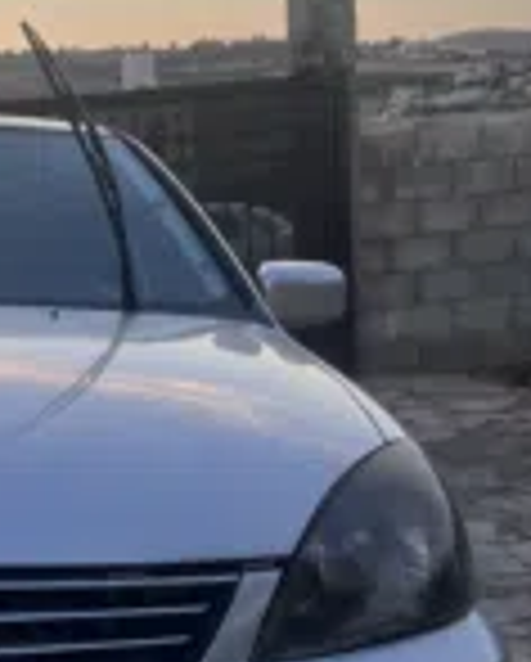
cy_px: 365
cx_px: -117
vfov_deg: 27.5
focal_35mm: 69
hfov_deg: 20.7
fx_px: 1353
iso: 40
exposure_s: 1/222
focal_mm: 5.1
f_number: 1.6
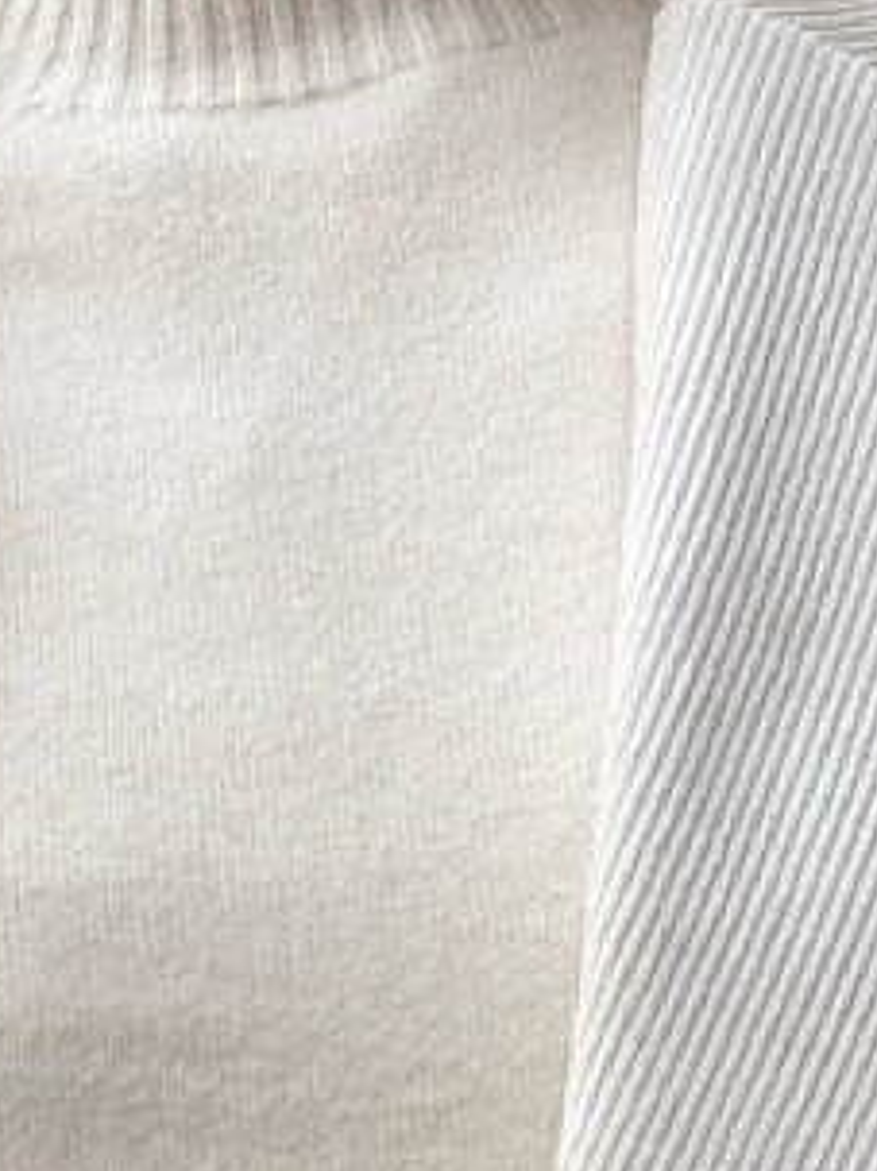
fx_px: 6862
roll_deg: +0.5
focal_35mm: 203
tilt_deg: -0.9
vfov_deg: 9.5
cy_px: 1685
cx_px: 127
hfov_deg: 7.3
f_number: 1.78
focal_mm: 6.76
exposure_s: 1/121
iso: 50
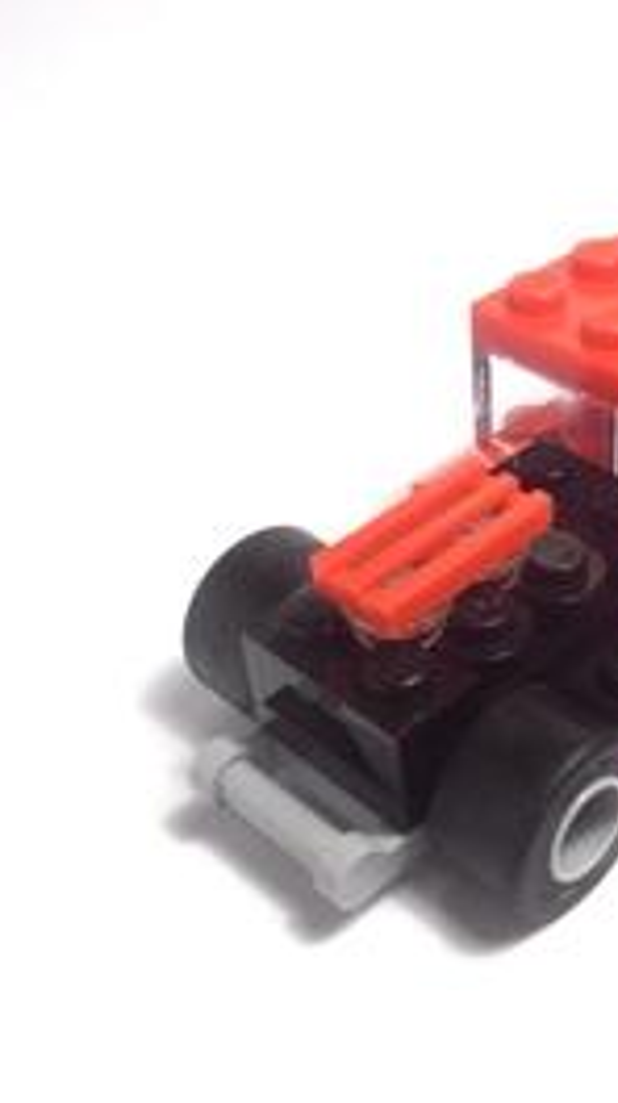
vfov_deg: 37.9
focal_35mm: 55
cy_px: 552
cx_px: 564
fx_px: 1606
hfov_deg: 21.3
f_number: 3.9
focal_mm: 6.61
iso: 80
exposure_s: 1/50
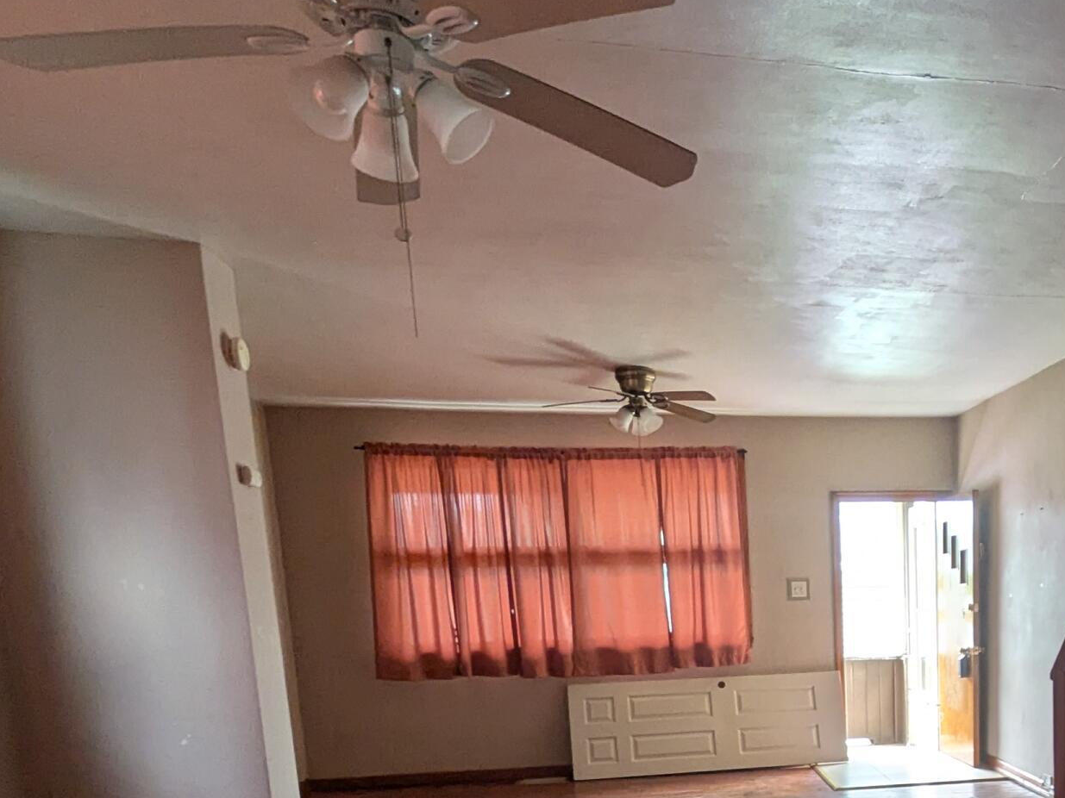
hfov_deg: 50.4
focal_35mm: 34
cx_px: 865
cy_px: 782
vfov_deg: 37.7
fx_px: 1046
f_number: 2.2
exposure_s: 1/30
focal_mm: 1.83
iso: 162
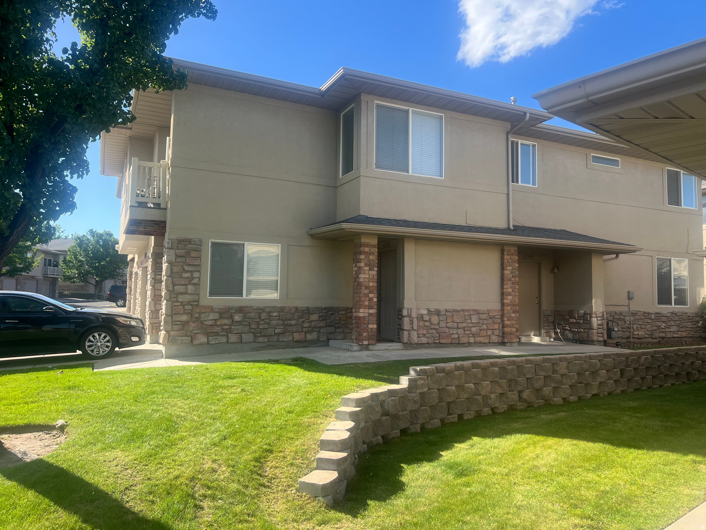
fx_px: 530
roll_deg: -1.3
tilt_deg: +5.4
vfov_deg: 53.1
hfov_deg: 67.3
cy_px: 265
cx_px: 353
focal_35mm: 26
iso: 50
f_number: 1.5
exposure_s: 1/1361
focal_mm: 5.7
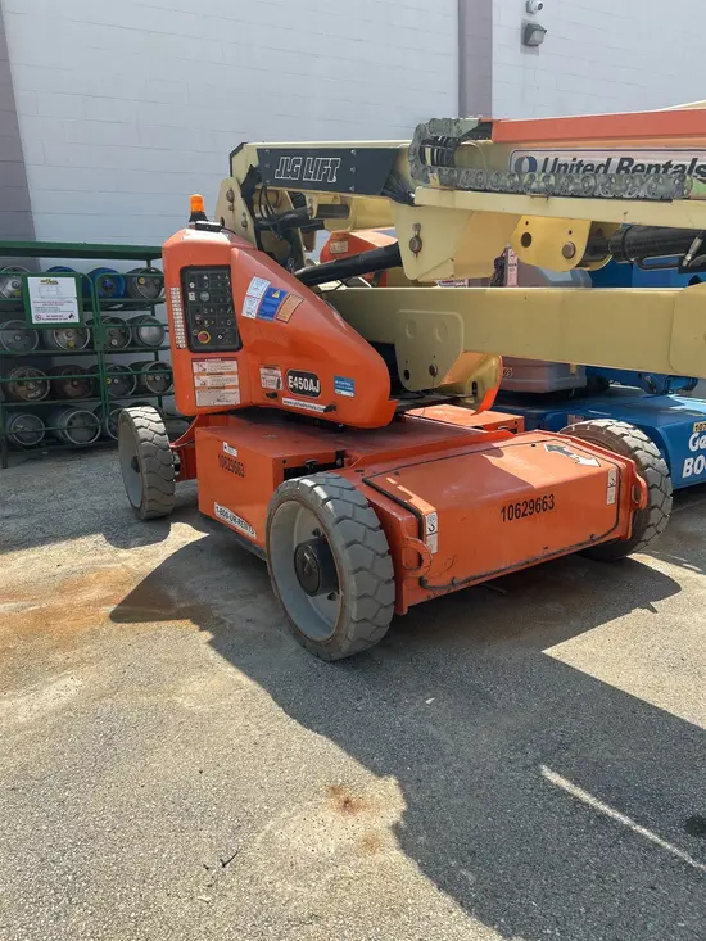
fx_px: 707
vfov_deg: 67.3
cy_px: 470
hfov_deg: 53.1
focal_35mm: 26
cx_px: 353
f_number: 1.5
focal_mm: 5.7
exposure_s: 1/2994
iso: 50
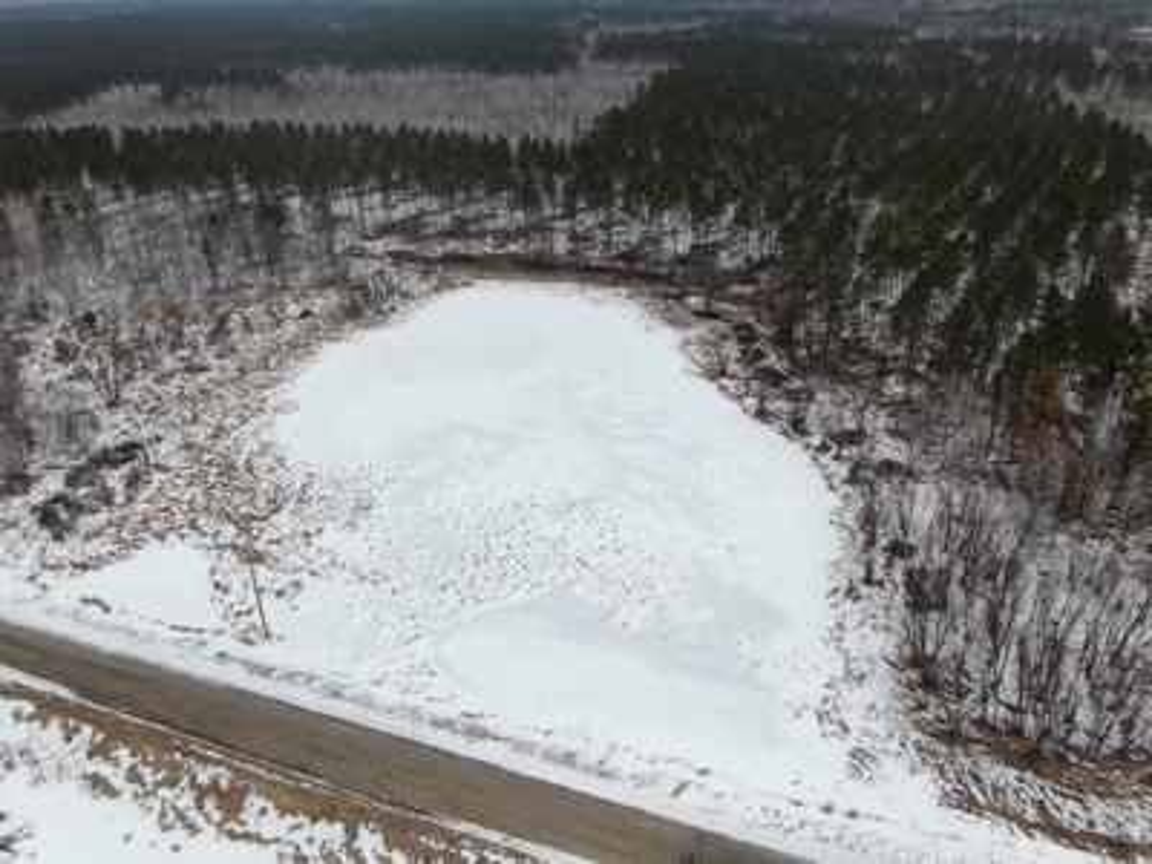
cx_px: 576
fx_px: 965
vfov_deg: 48.2
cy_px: 432
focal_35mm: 29
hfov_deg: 61.7
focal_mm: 5.11
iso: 100
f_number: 3
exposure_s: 1/500
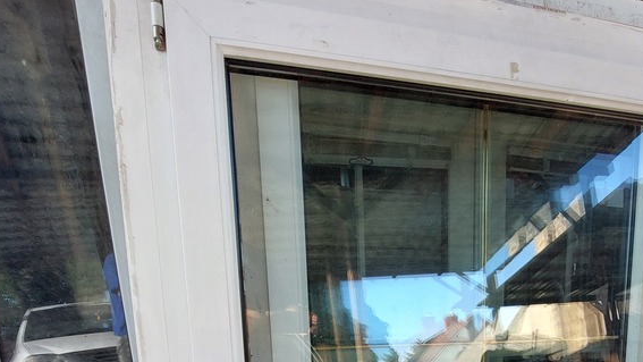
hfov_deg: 72.6
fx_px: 426
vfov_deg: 38.8
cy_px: 388
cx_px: 409
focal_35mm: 25
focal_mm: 1.74
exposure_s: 1/174
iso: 50
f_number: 2.2
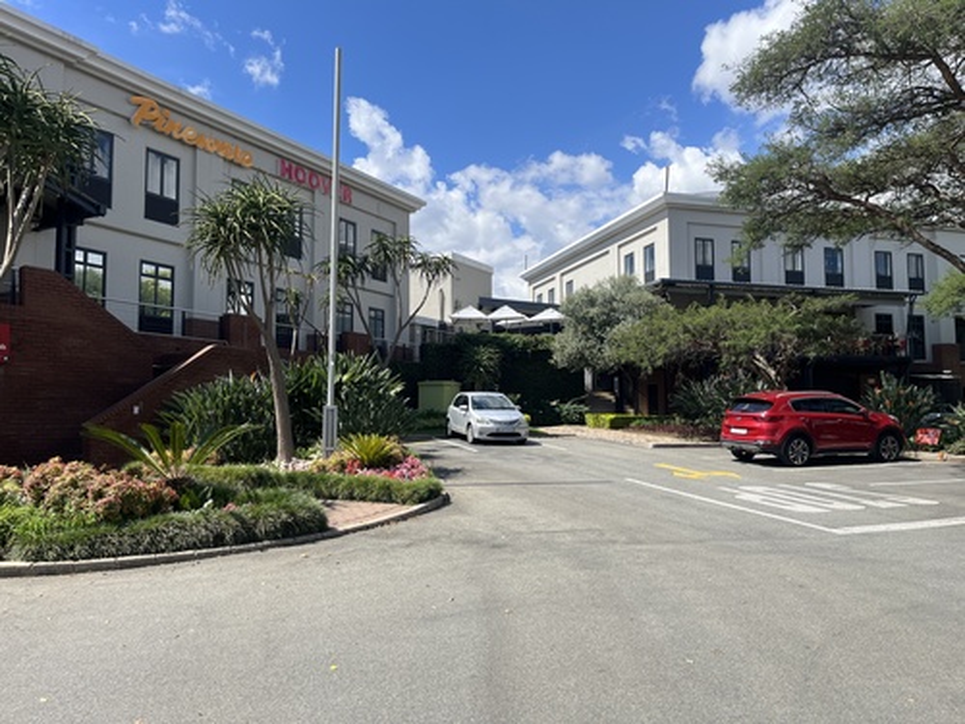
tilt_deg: +3.3
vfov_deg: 53.1
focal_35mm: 26
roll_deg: -0.2
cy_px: 362
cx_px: 482
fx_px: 725
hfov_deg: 67.3
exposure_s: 1/2967
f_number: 1.6
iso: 50
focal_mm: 5.1
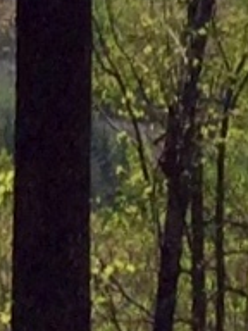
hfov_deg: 4.8
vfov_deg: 5.7
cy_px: -909
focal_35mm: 309
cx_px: 91
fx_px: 2952
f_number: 2.2
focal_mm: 4.15
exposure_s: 1/3165
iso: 32
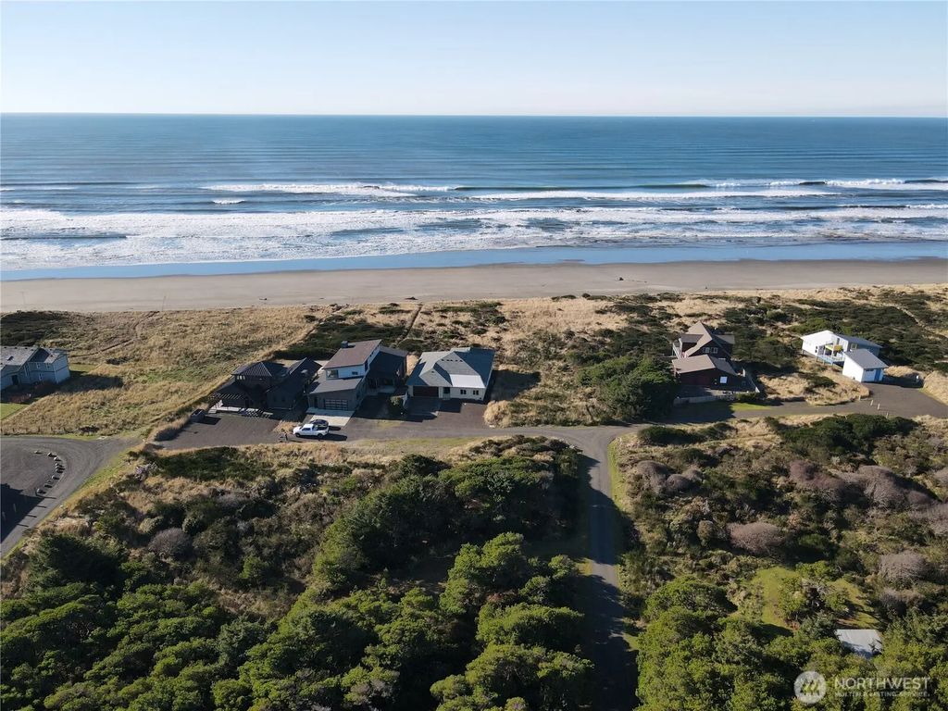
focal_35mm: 24
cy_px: 356
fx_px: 657
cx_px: 474
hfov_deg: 71.6
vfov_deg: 56.8
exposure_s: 1/500
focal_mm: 4.5
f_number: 2.8
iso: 100
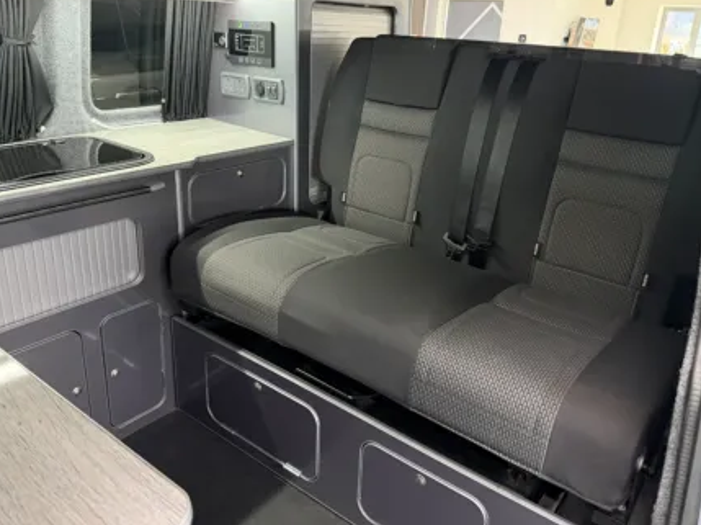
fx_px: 567
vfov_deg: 49.6
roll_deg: -3.0
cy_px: 230
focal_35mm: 28
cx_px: 353
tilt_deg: -19.9
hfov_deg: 63.5
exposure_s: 1/50
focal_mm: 6.76
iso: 640
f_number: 1.78
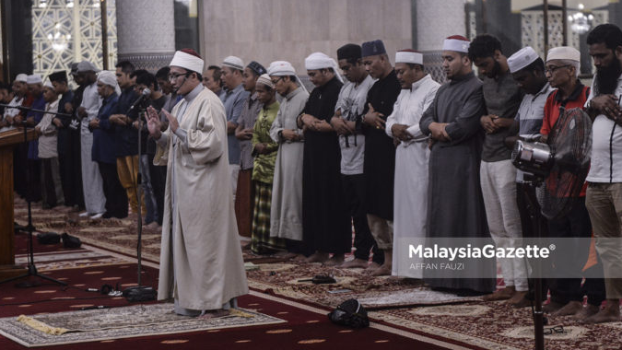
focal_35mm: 74
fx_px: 1221
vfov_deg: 16.3
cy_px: 154
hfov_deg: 28.6
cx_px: 311
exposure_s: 1/125
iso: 2000
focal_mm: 70
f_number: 2.8
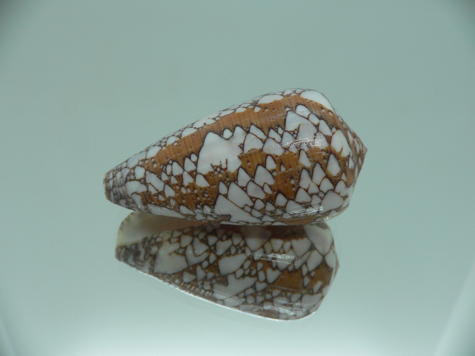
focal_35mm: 35
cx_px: 238
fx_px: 480
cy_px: 178
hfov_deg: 52.6
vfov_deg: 40.7
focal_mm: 4.6
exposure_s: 1/60
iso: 80
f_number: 2.8
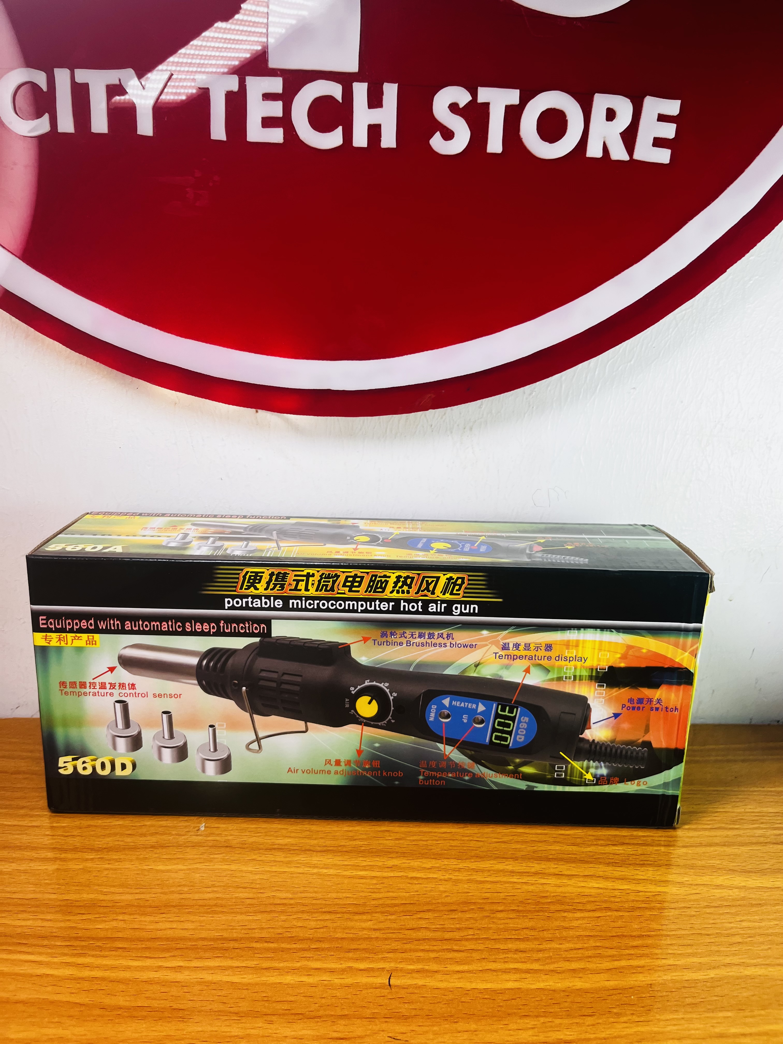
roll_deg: +0.2
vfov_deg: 67.3
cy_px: 522
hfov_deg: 53.1
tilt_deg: -17.2
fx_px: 784
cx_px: 392
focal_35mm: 26
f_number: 1.6
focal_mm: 5.1
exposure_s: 1/696
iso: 50
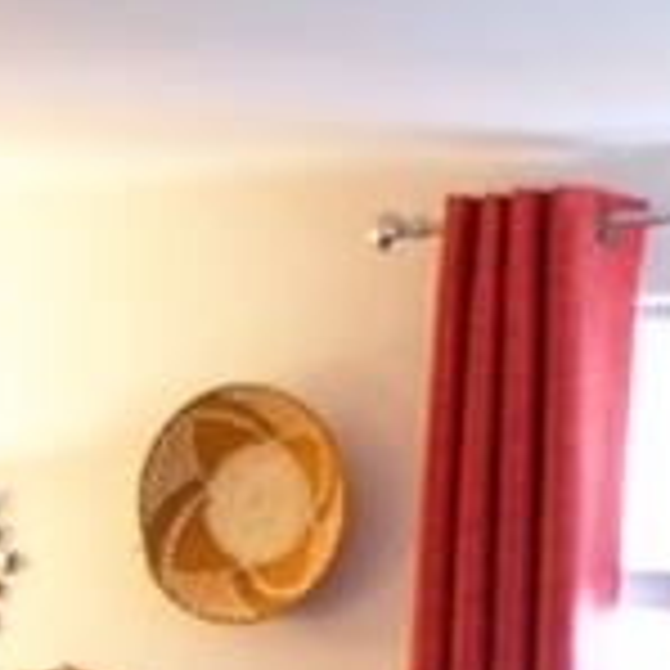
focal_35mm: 158
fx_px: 3460
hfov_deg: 10.7
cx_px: -270
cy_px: 1479
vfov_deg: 10.0
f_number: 3.5
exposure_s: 1/20
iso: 400
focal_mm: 18
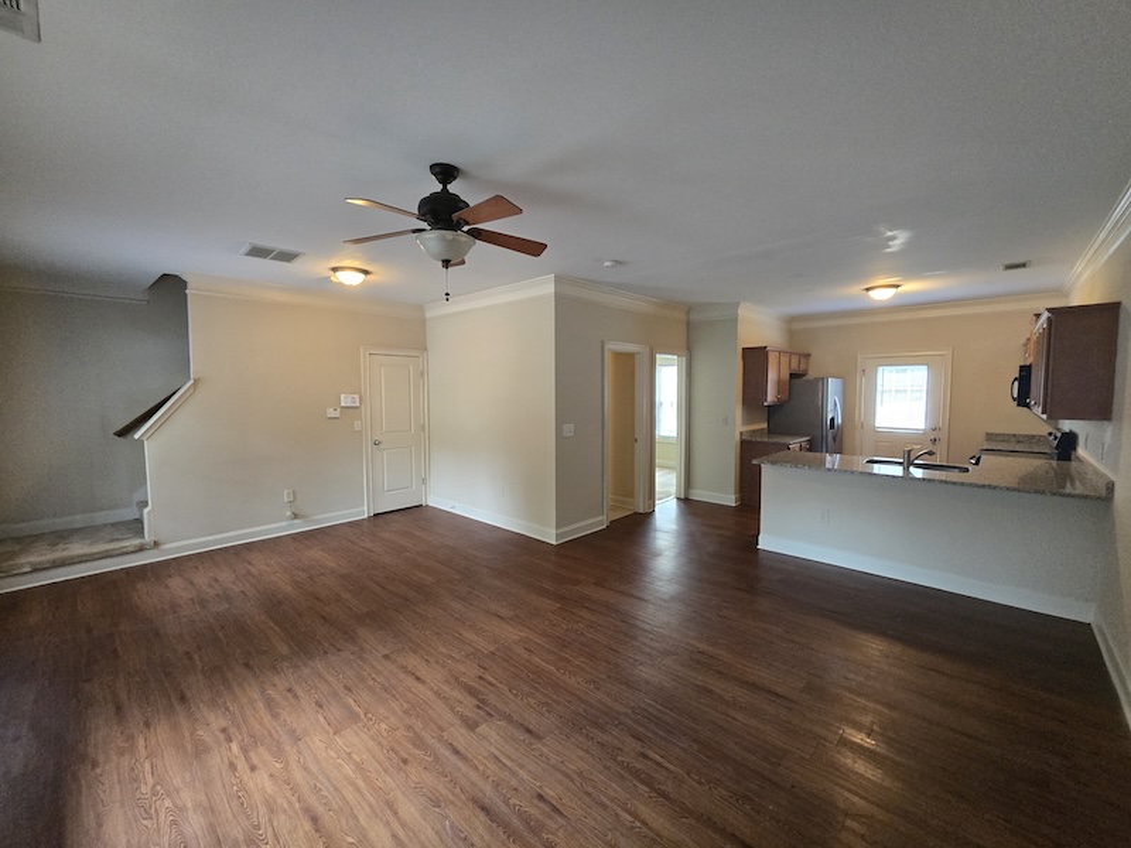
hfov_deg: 106.2
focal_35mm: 13
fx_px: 425
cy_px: 424
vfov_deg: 89.9
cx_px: 566
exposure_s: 1/60
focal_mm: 2.2
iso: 640
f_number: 2.2
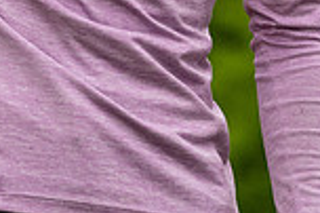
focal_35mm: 2225
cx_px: 136
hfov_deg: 0.9
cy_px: -182
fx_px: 19756
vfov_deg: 0.6
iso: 320
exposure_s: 1/400
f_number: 4
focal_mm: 300
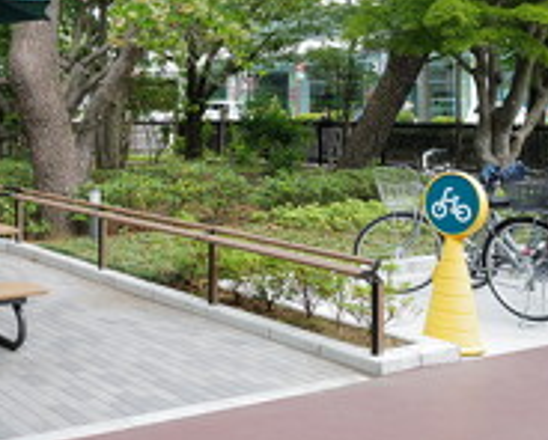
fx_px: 926
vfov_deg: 26.5
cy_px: 117
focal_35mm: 57
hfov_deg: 30.8
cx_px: 15
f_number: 3.5
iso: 100
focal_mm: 28
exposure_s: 1/100
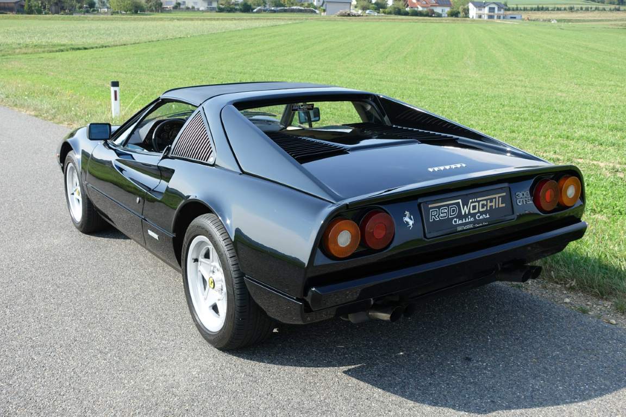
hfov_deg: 51.9
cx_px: 313
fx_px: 643
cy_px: 208
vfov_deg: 35.9
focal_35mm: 37
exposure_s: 1/400
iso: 125
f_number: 4
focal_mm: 13.72
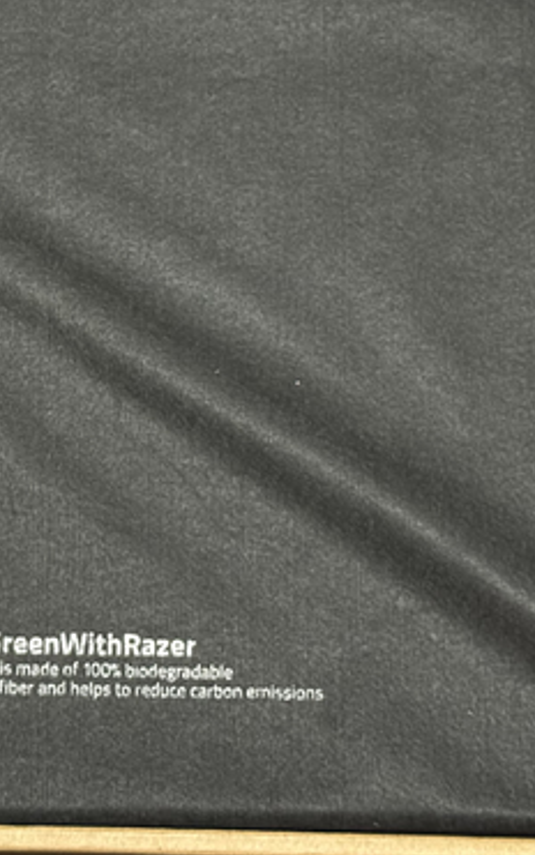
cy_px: 266
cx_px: 14
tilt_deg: -68.0
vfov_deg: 19.4
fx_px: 2495
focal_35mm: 107
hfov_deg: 12.1
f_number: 1.78
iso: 640
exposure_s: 1/30
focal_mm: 6.76
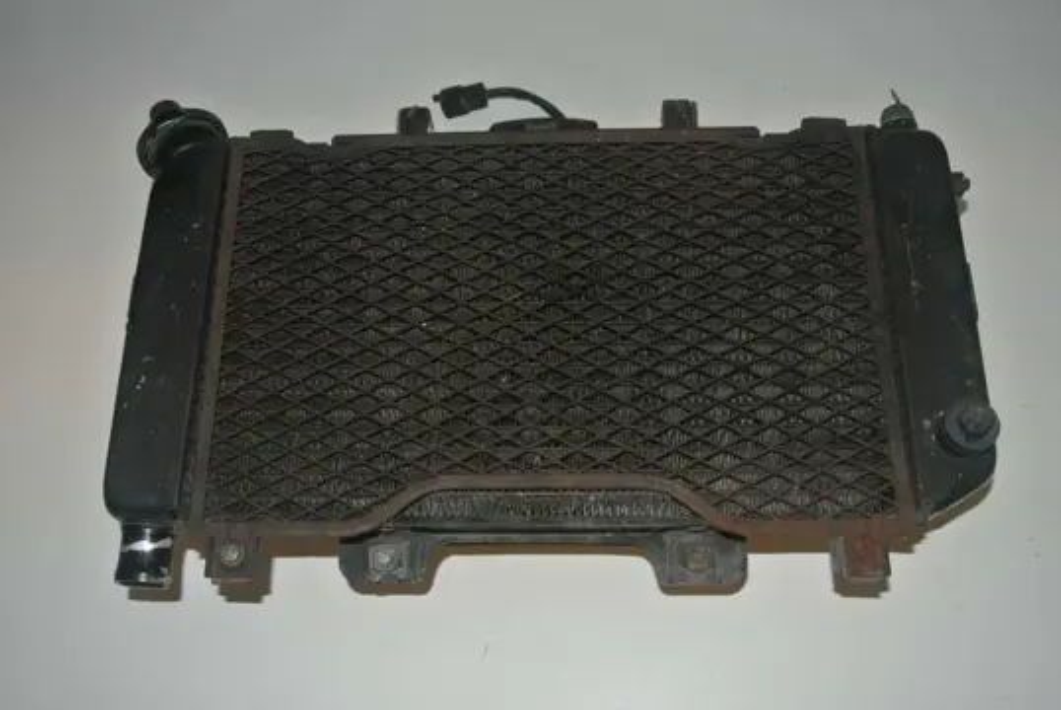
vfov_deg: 37.9
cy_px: 355
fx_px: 1033
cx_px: 530
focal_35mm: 35
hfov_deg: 54.4
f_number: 4
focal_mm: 13.1
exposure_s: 1/60
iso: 200
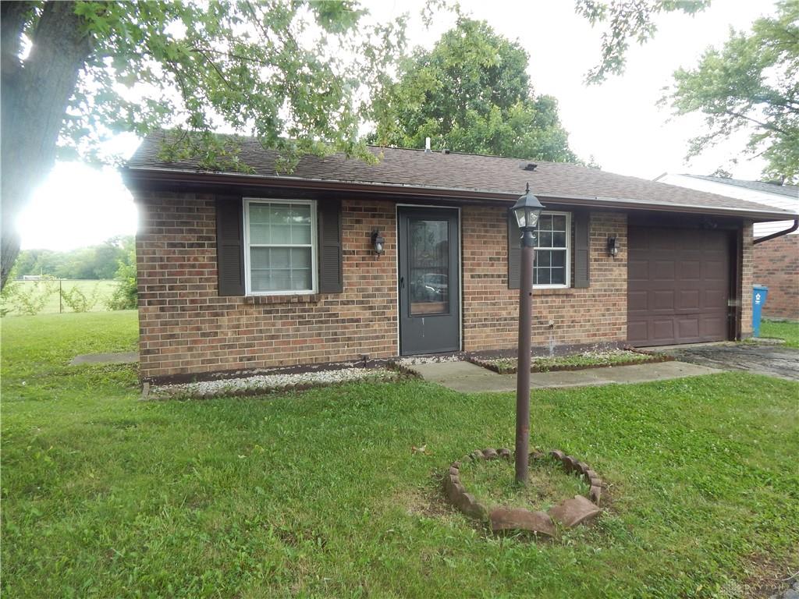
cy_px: 300
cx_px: 400
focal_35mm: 22
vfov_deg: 61.1
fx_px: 508
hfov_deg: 76.4
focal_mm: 4
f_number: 3
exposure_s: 1/160
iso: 125
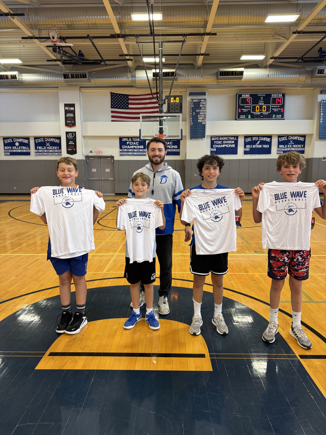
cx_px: 163
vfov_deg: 71.6
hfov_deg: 56.8
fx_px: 301
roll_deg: +0.1
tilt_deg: -8.7
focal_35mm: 24
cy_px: 218
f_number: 1.78
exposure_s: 1/60
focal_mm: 6.76
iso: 160
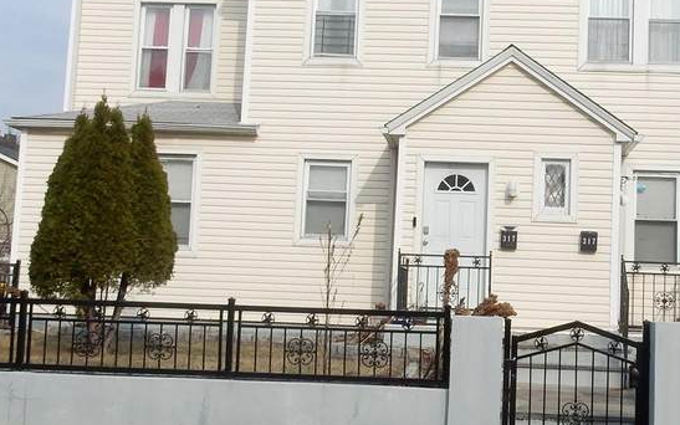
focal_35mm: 62
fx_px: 1149
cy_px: 163
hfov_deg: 32.9
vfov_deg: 20.9
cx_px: 410
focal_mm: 4.5
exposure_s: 1/1000
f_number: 4.2
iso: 125
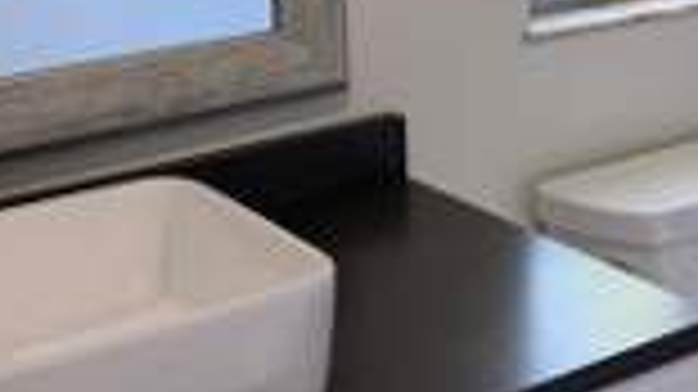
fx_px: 1498
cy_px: -50
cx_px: 626
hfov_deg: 25.4
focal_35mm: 81
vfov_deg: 14.5
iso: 200
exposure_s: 1/186
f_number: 1.78
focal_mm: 6.76
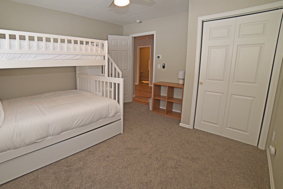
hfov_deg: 87.8
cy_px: 83
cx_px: 103
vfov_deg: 67.2
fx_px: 142
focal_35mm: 18
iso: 500
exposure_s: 1/60
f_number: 6.3
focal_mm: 14
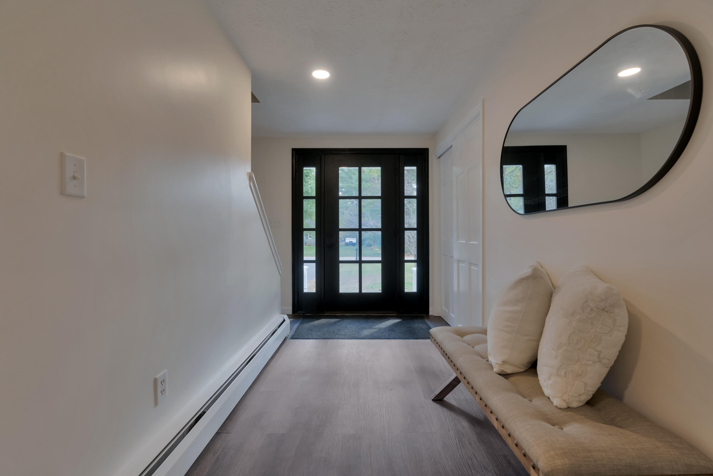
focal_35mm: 16
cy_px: 238
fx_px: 317
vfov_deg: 73.8
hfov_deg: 96.7
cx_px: 356
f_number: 8
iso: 800
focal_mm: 16
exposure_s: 1/500
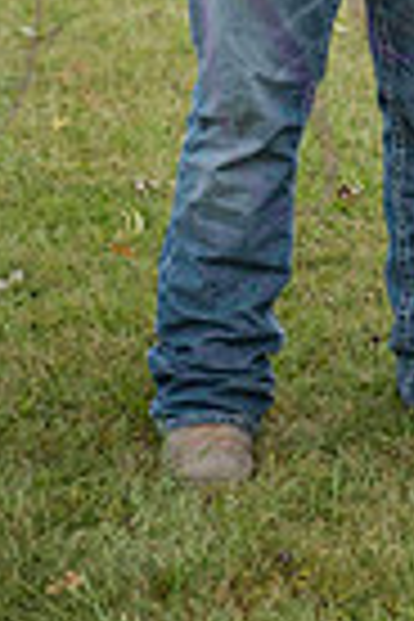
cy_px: -374
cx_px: 522
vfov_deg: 7.7
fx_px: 4485
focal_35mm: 260
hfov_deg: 5.3
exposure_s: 1/400
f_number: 5
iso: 400
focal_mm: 80
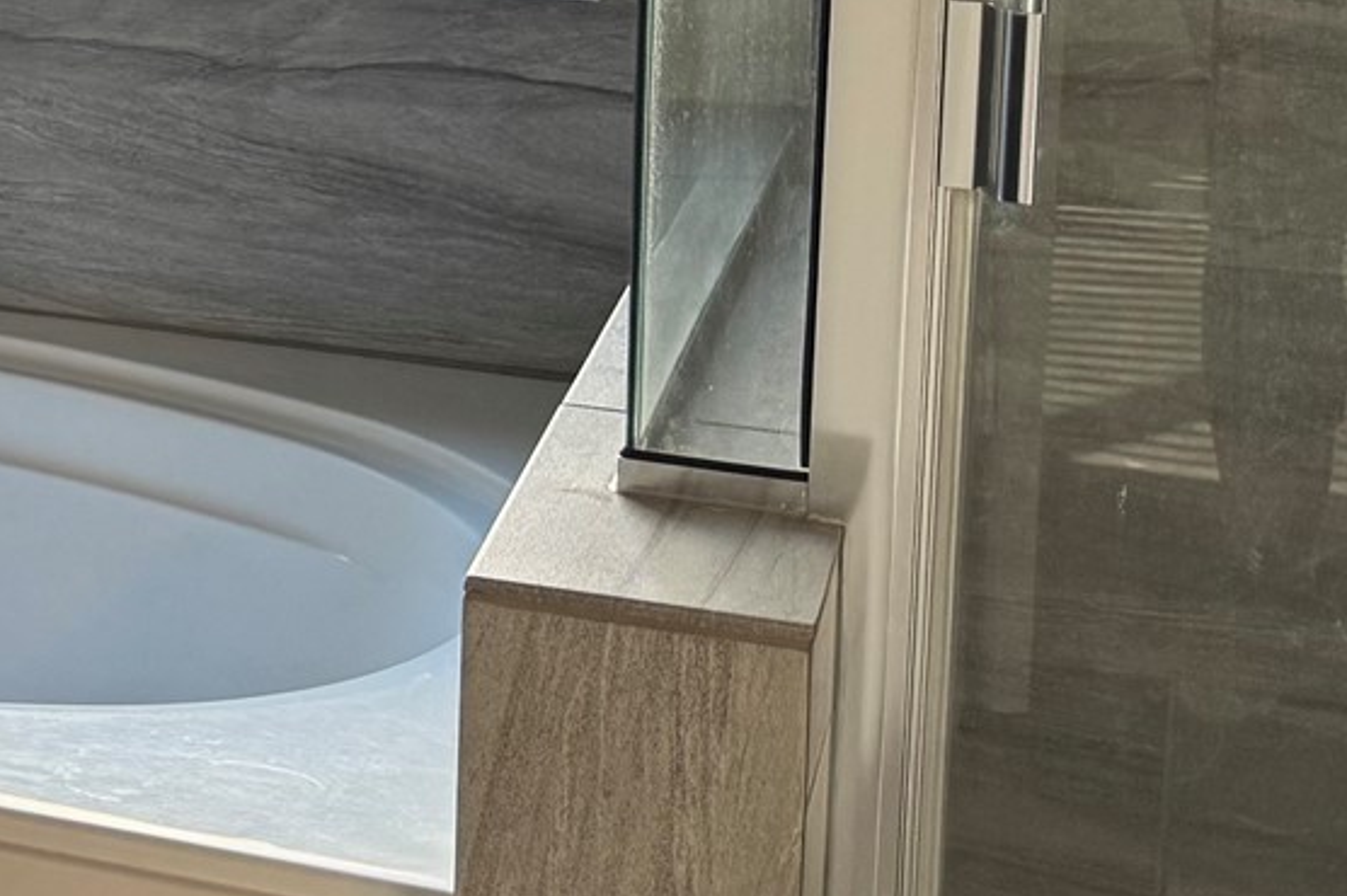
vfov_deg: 14.5
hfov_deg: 18.5
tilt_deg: -9.7
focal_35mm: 92
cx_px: -896
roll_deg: +1.5
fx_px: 3440
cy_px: -85
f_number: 1.78
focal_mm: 6.76
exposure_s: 1/120
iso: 125
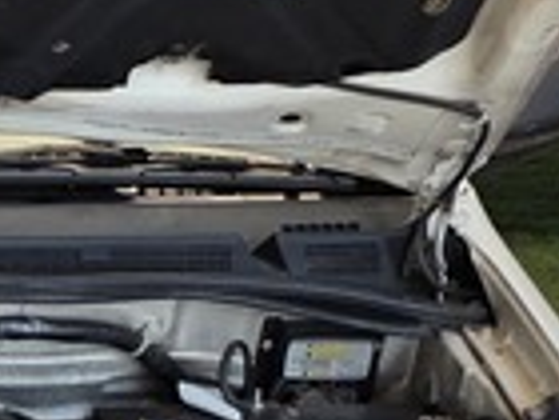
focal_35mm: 168
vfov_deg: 8.7
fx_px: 2713
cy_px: 584
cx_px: -331
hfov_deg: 11.2
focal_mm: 6.25
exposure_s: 1/359
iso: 40
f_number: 1.7
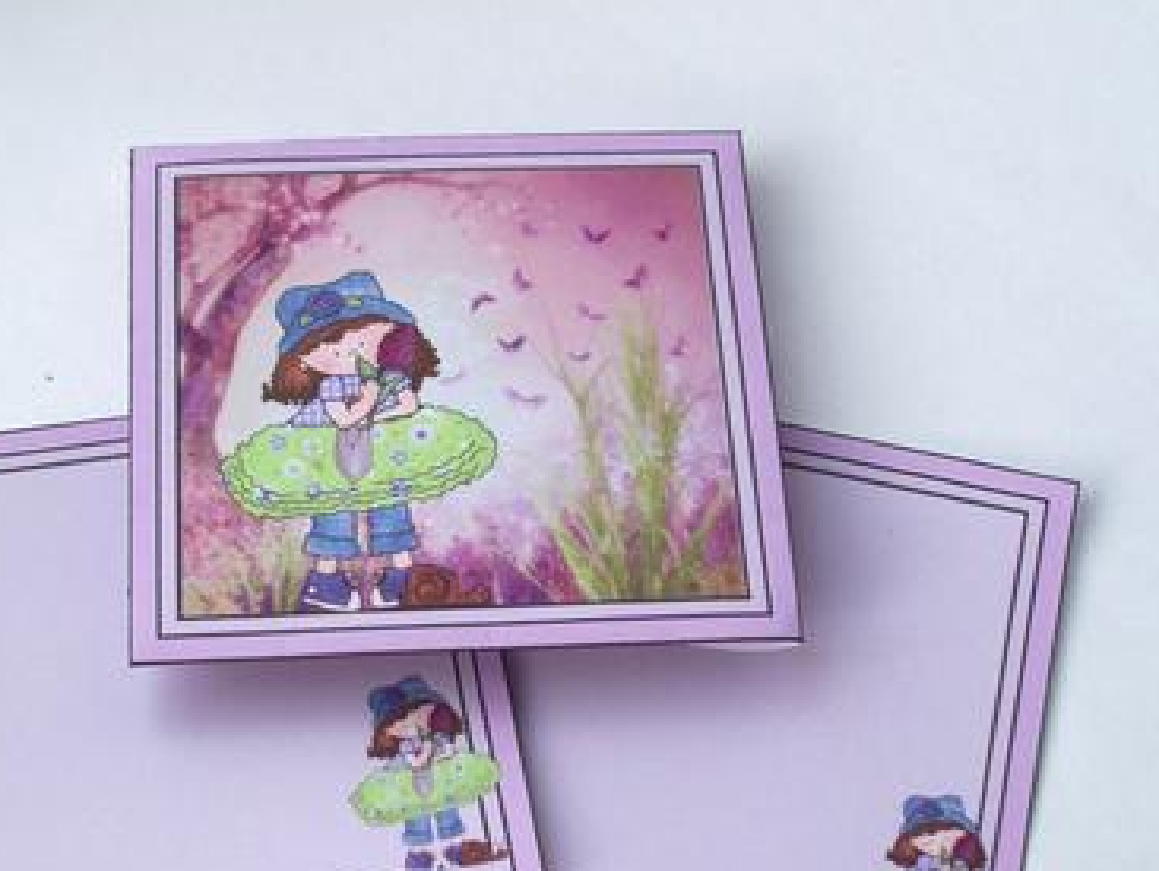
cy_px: 507
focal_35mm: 80
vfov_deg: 18.4
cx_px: 466
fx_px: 2680
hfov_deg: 24.4
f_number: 3.6
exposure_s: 1/92.8
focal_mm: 10.8
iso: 80
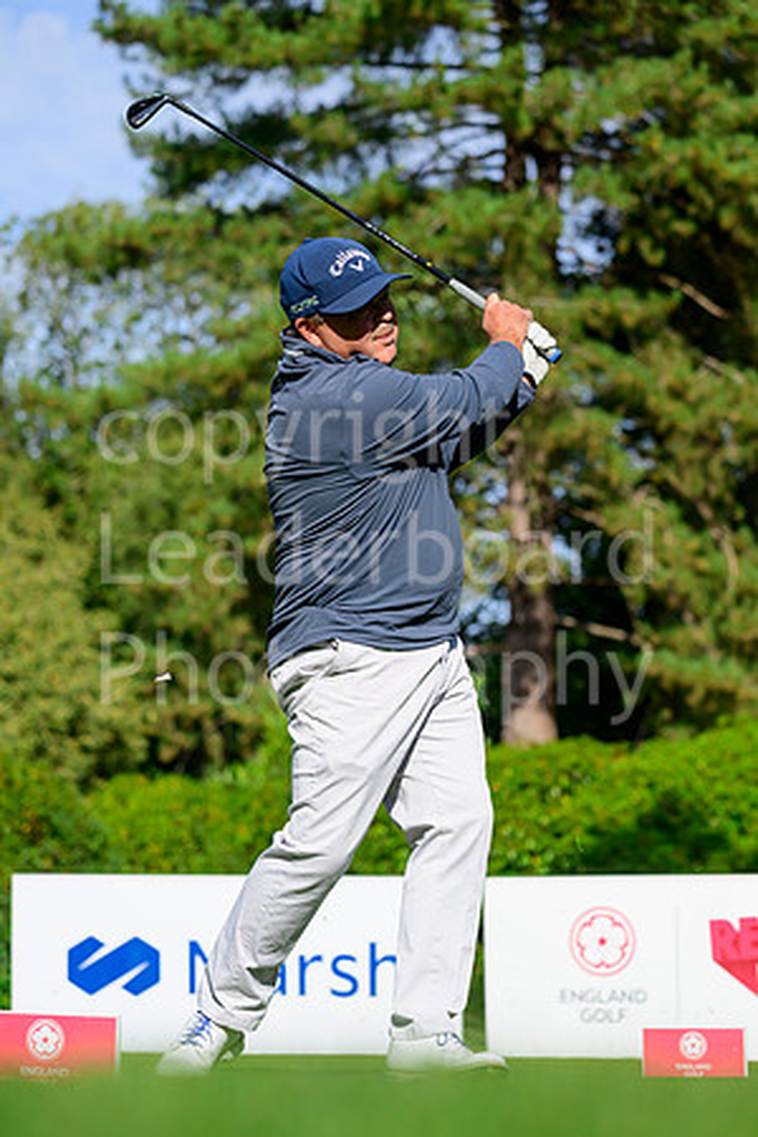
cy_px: 568
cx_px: 379
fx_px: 3948
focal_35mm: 125
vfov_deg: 16.4
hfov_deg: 11.0
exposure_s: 1/4000
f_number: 5.6
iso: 800
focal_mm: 125
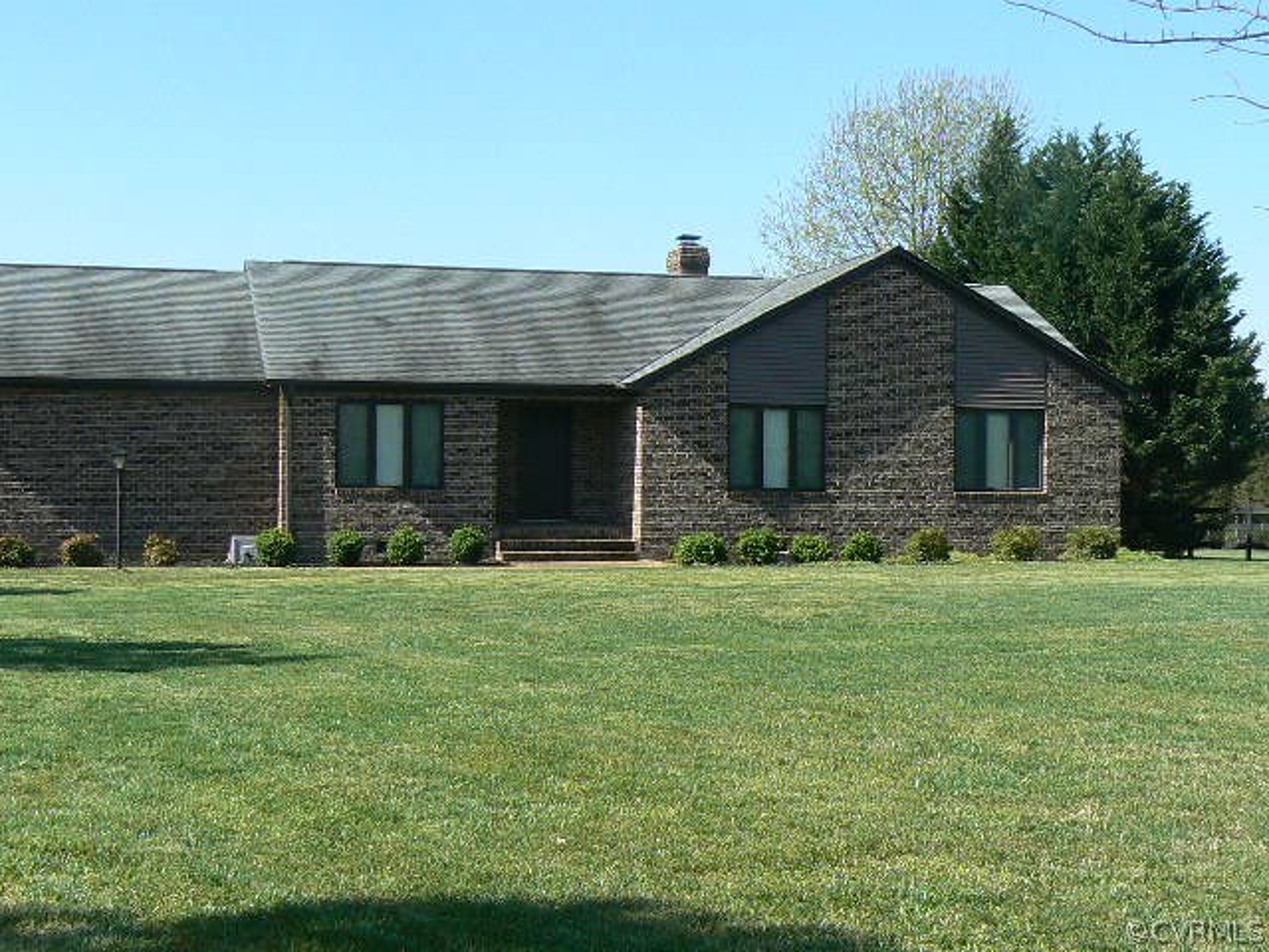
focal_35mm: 53
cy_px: 476
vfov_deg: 27.5
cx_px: 634
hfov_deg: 36.2
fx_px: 1943
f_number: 5.6
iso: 80
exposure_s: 1/400
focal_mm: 6.4
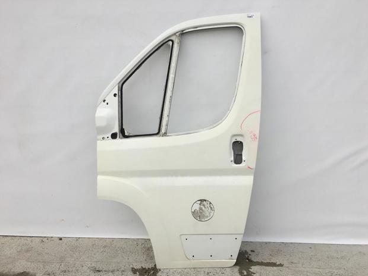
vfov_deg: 46.8
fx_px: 319
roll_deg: +2.0
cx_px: 190
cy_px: 142
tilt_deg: -13.6
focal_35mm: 30
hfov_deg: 60.0
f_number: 2.2
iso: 25
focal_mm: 4.15
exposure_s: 1/1538
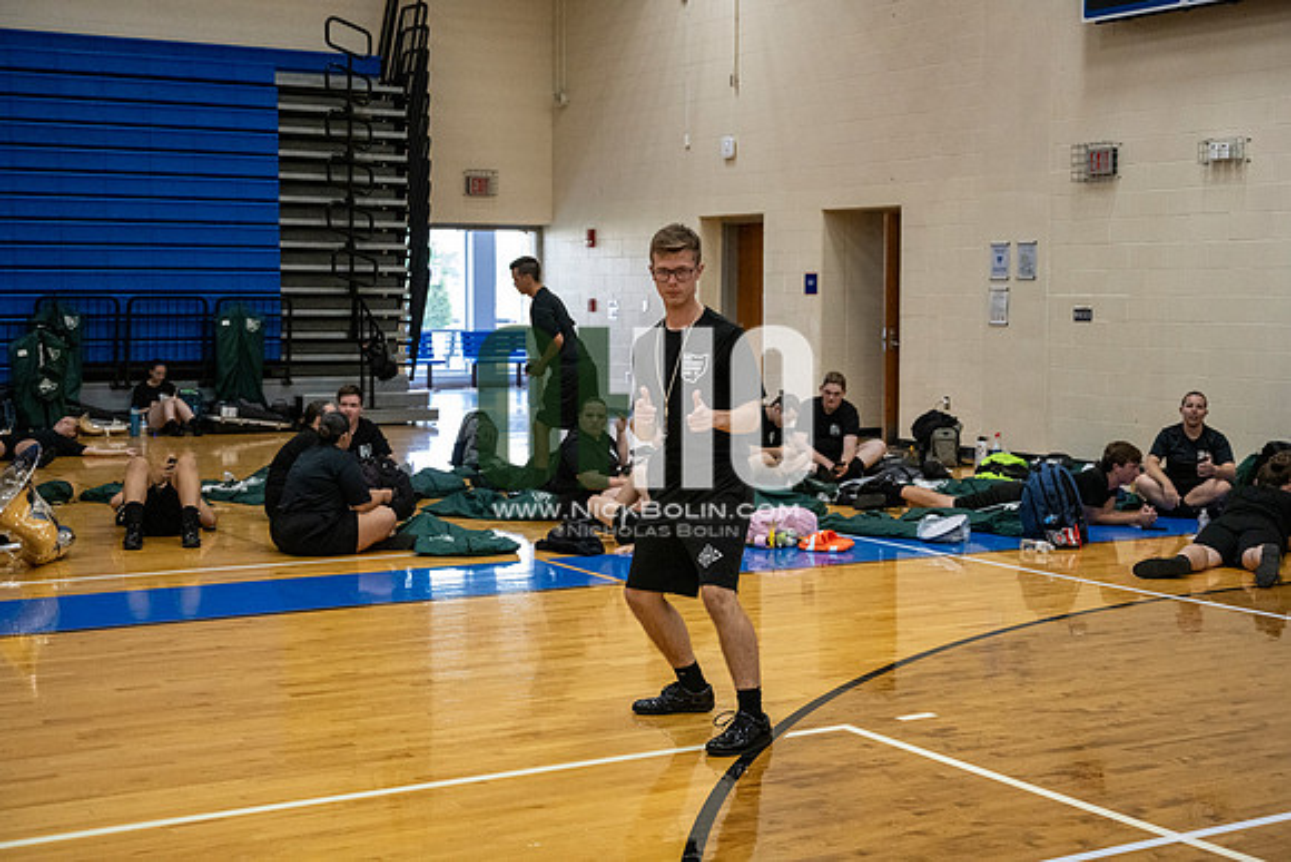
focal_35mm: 50
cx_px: 646
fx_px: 1793
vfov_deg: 27.0
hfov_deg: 39.6
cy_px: 431
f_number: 4
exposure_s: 1/800
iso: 8000
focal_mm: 50
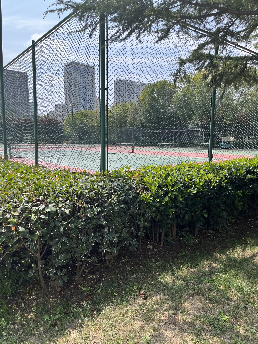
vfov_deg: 67.3
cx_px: 129
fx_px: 258
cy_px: 172
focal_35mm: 26
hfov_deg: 53.1
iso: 50
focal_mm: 5.1
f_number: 1.6
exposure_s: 1/1832
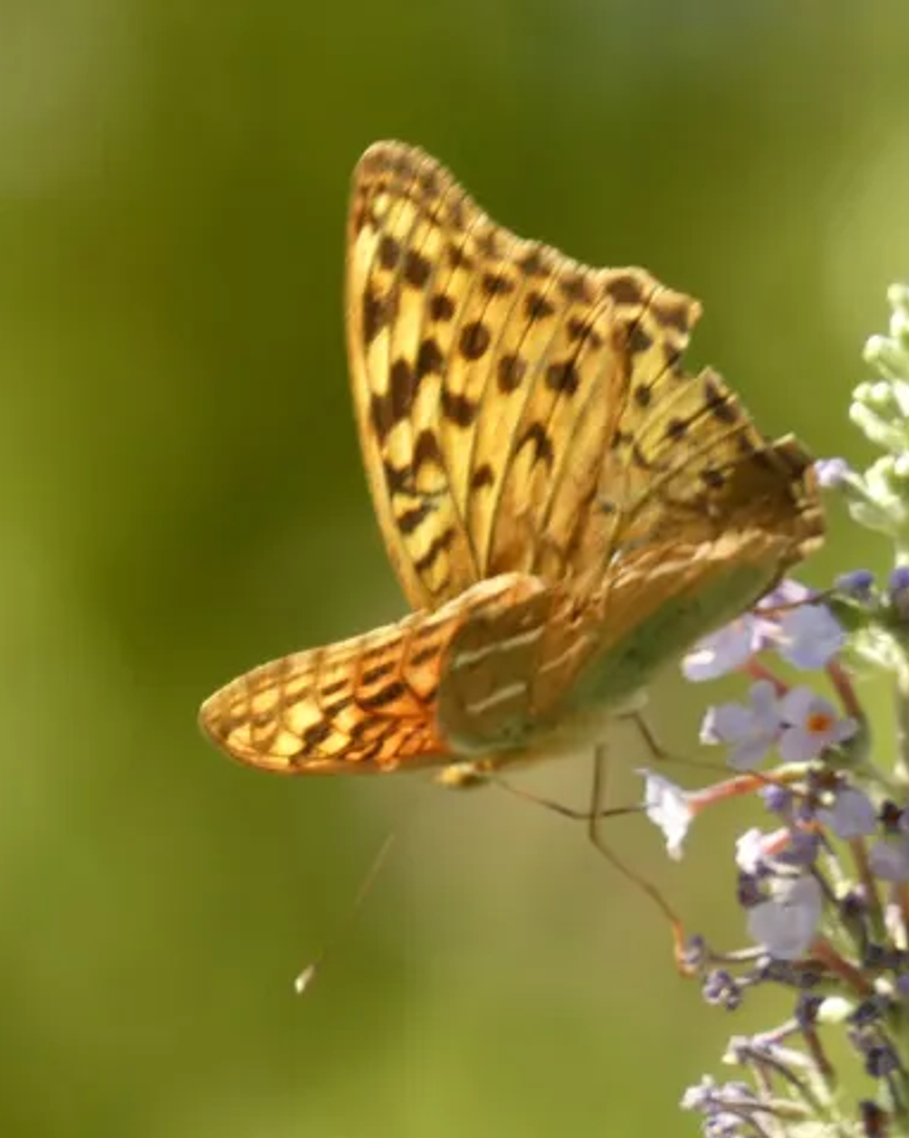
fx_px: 36376
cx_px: 631
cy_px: 569
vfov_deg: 1.8
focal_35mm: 1081
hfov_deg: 1.4
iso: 200
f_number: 5.6
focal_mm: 148.1
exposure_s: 1/125
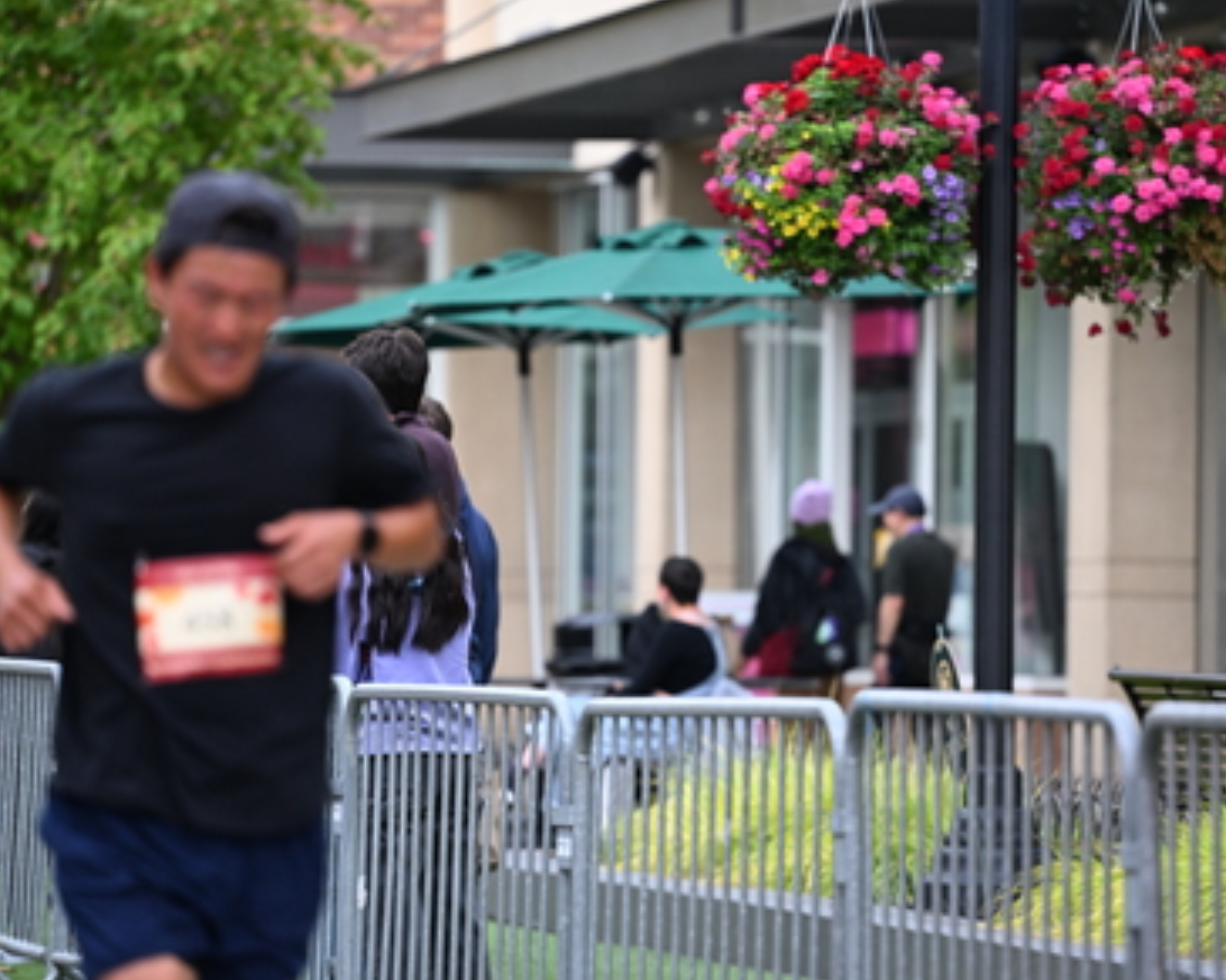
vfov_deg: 6.6
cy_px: 431
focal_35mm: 234
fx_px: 8488
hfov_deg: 8.3
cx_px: 615
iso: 1000
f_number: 2.8
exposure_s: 1/1600
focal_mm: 165
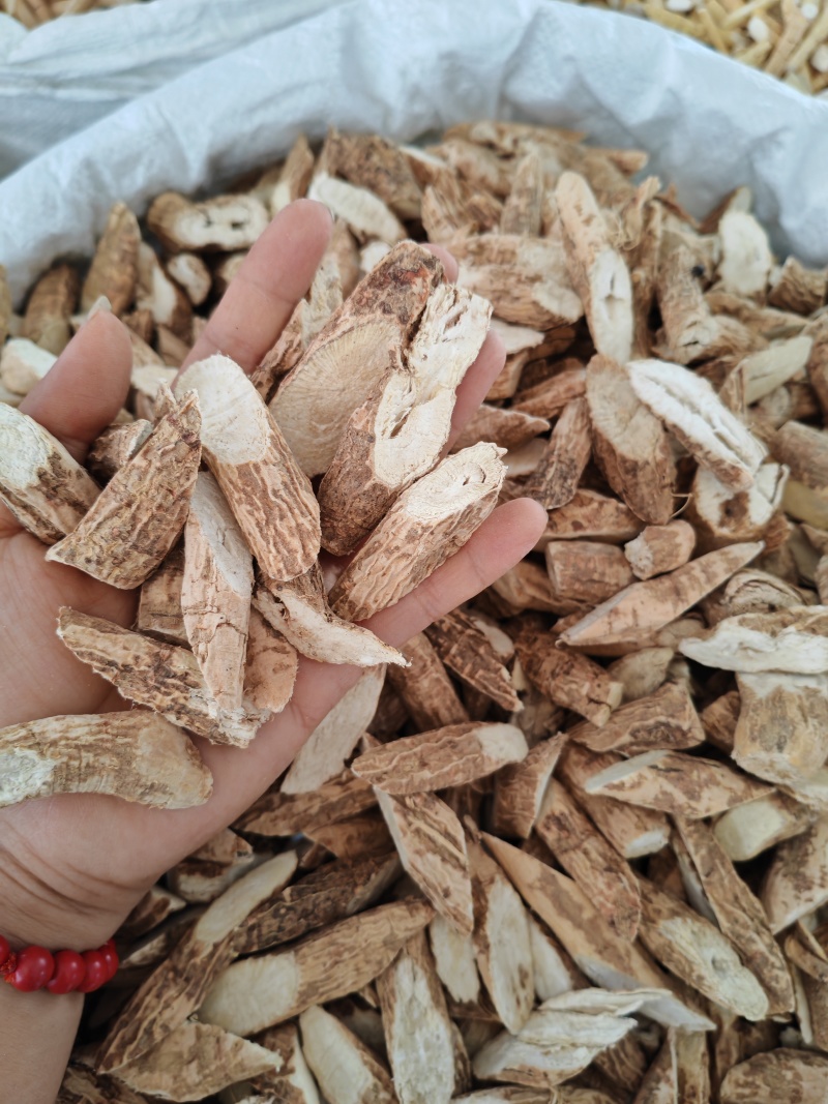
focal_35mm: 27
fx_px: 861
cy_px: 552
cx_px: 414
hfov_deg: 51.3
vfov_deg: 65.3
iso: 800
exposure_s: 1/33
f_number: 1.95
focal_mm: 5.52
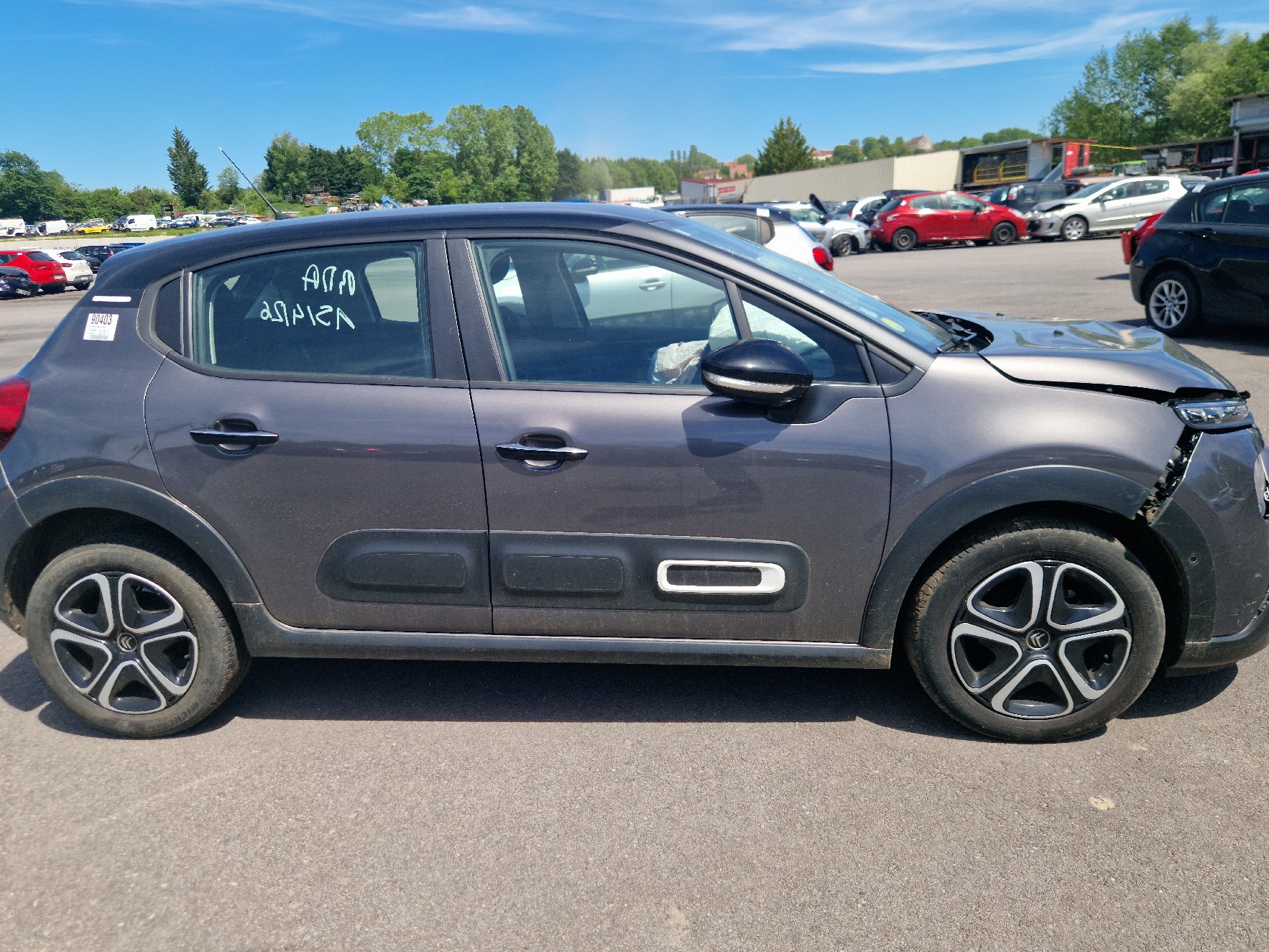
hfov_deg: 69.4
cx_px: 637
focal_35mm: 25
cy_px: 493
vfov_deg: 54.9
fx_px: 917
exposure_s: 1/1111
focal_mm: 5.4
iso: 50
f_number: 1.8
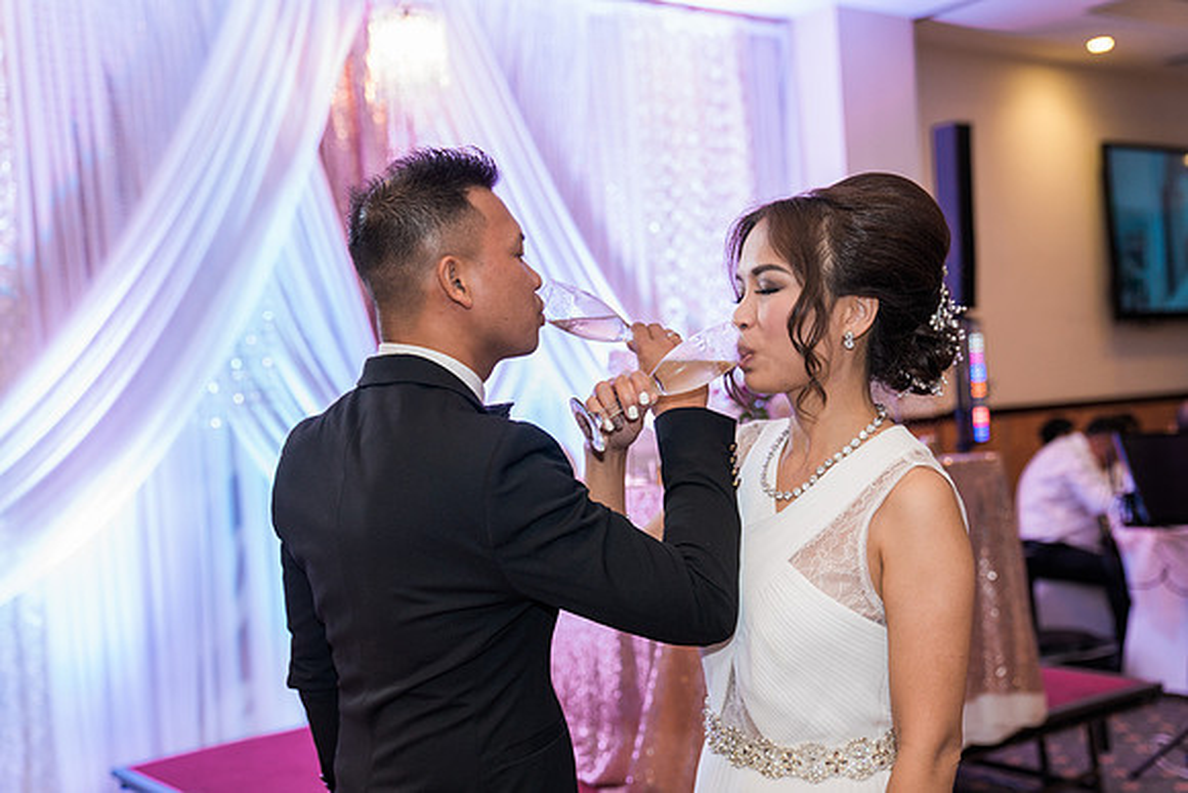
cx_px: 594
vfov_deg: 32.6
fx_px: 1353
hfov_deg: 47.4
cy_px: 396
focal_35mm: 41
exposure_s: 1/125
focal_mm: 41
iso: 1000
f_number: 2.8
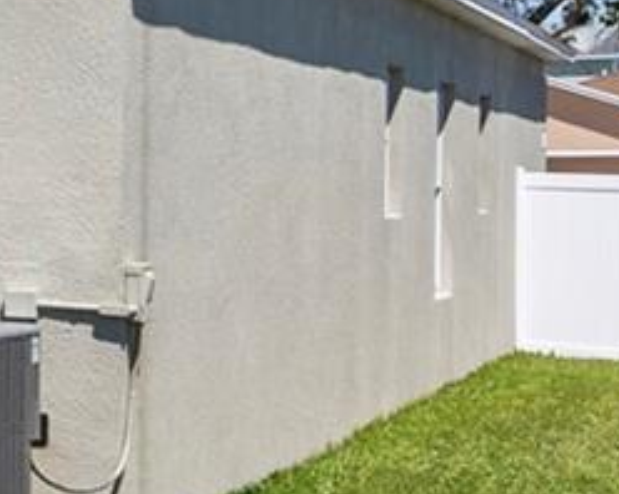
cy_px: 215
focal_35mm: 97
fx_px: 1776
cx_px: -1023
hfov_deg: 12.8
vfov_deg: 15.8
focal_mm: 16
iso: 100
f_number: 8
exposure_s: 1/25
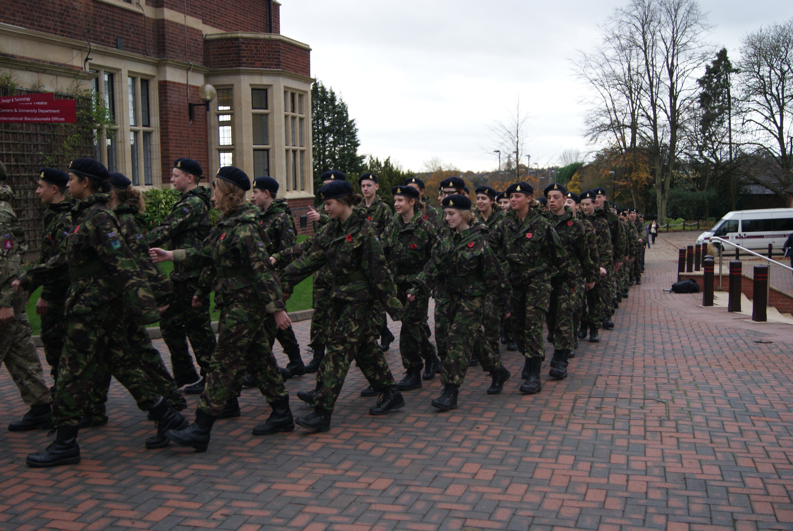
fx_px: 1819
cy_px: 266
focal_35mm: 82
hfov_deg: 24.6
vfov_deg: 16.6
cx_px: 396
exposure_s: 1/250
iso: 400
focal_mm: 55
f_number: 5.6
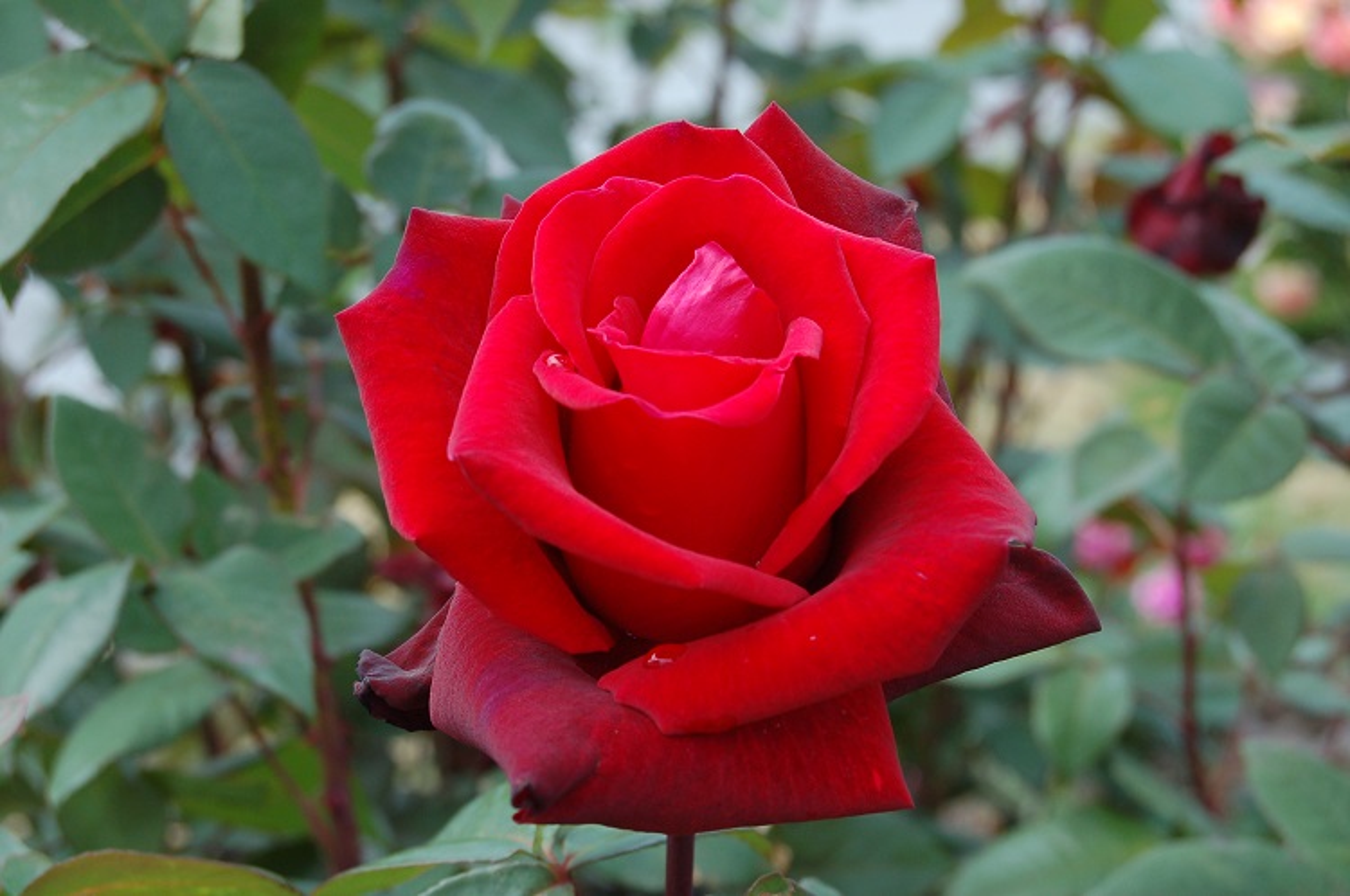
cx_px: 675
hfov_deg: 24.6
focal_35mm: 82
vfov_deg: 16.5
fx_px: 3090
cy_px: 448
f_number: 10
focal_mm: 55
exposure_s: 1/200
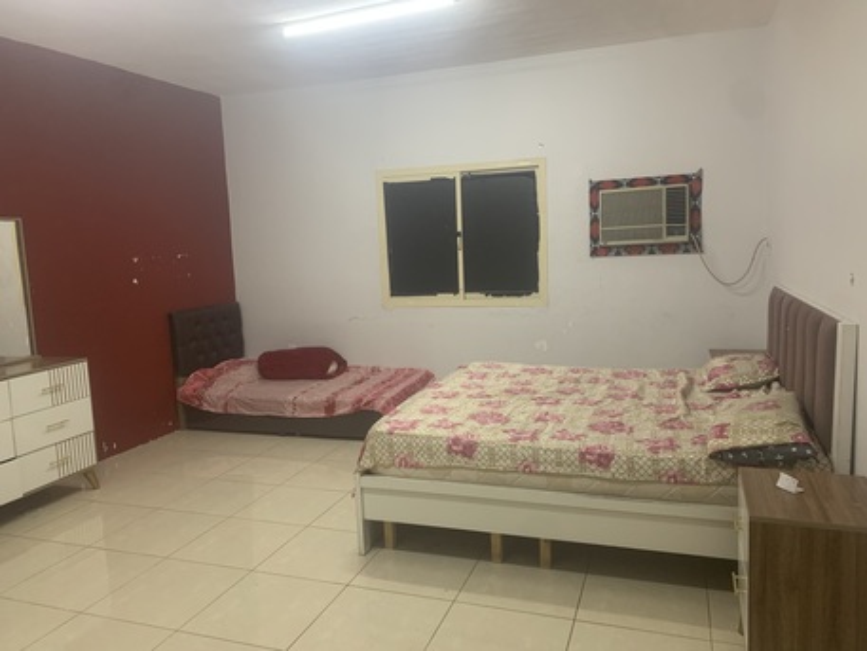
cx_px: 434
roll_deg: +2.7
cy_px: 326
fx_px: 651
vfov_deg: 53.1
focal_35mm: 26
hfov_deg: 67.3
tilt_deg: -7.5
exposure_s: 1/60
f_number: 1.8
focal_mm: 4.25
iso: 200
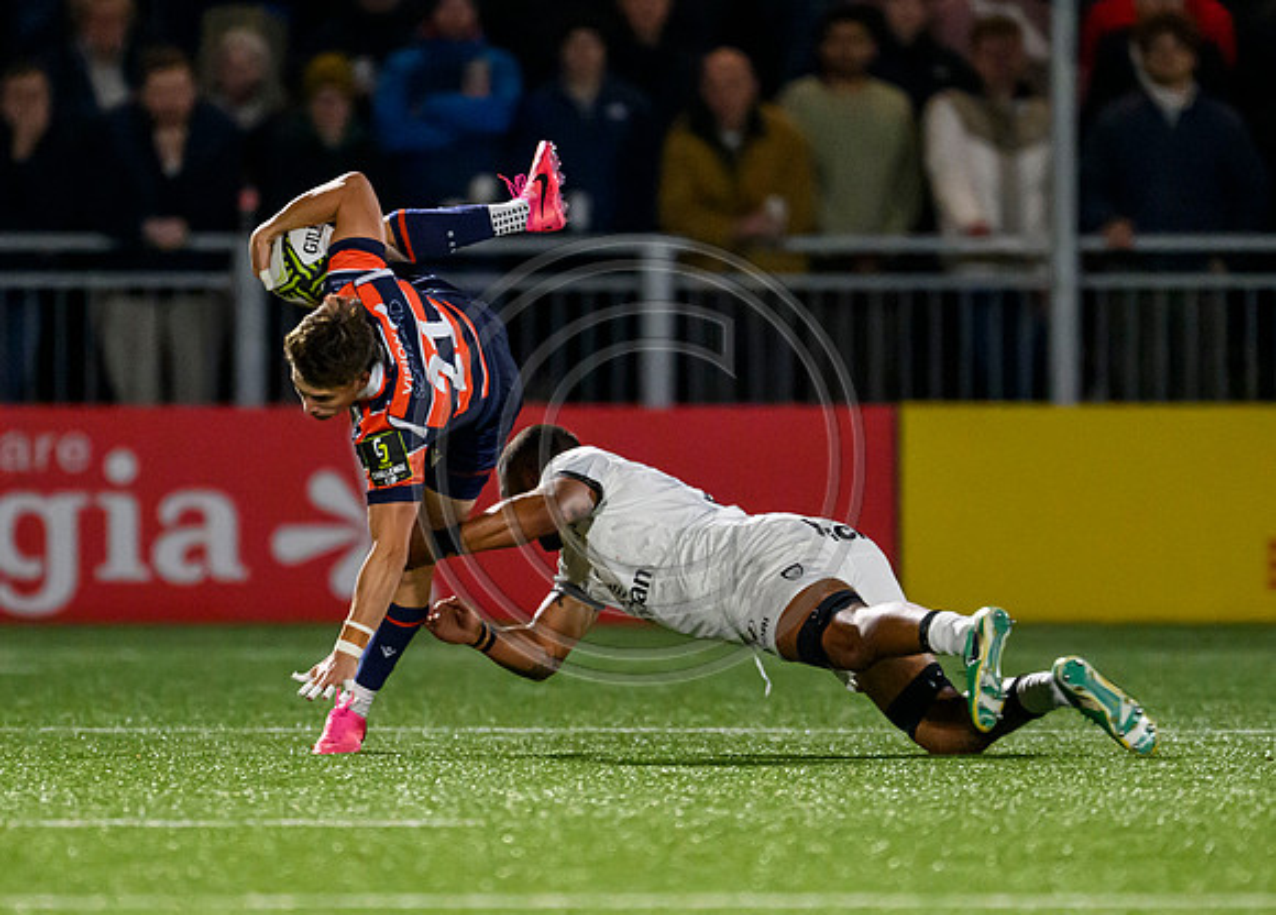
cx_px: 665
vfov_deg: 1.5
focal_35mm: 988
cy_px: 508
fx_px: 35869
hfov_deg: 2.0
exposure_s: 1/1250
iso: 8000
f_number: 4
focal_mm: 560
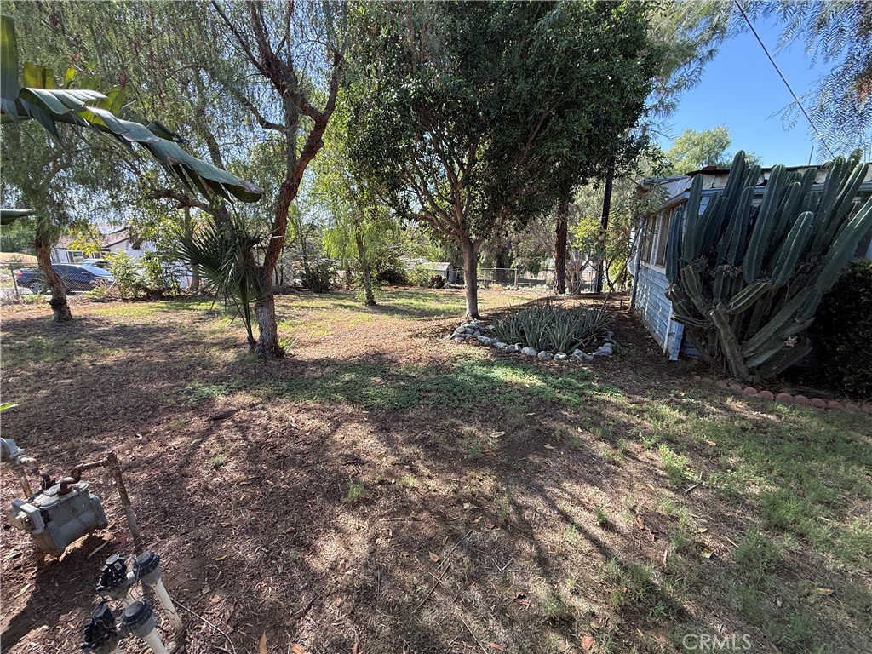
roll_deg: +0.3
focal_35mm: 14
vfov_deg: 85.7
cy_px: 327
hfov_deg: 102.1
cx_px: 436
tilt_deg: -12.9
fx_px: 353
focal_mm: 2.22
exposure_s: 1/284
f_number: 2.2
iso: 50
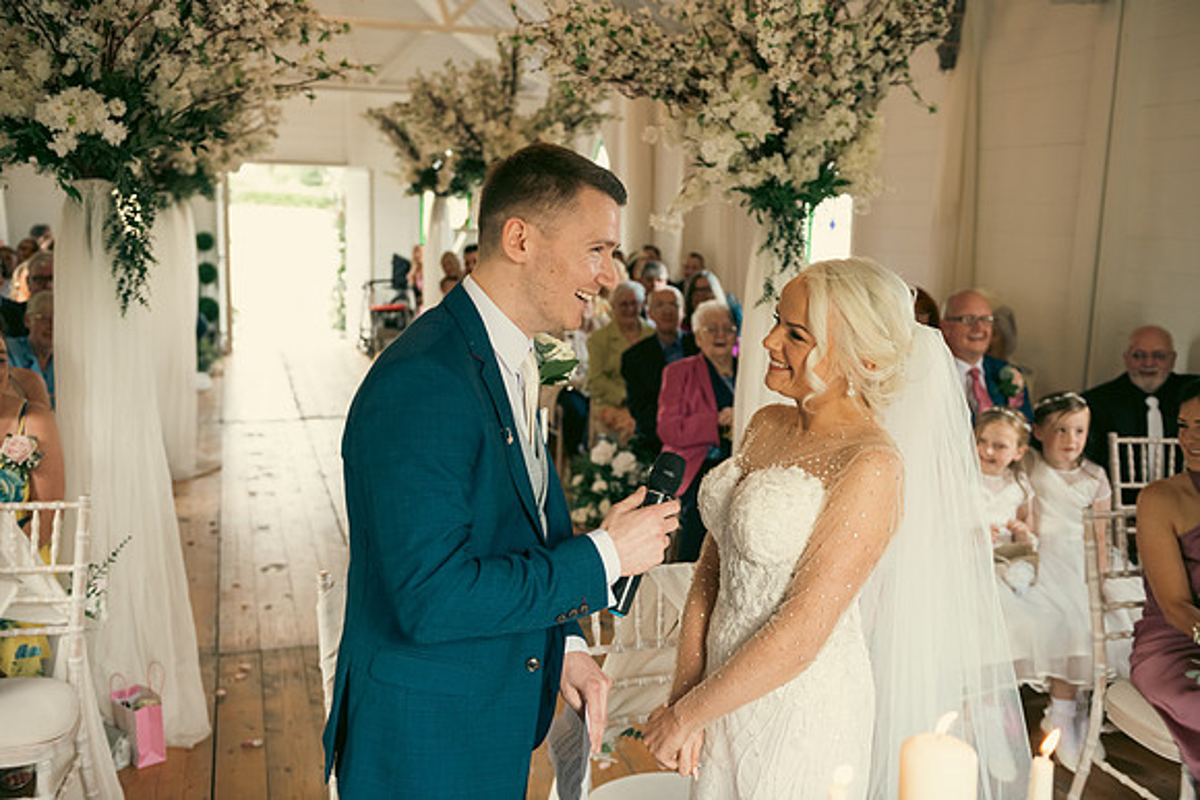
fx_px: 1167
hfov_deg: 54.4
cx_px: 600
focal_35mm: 35
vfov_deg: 37.9
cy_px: 400
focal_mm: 35
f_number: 3.5
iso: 640
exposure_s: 1/160
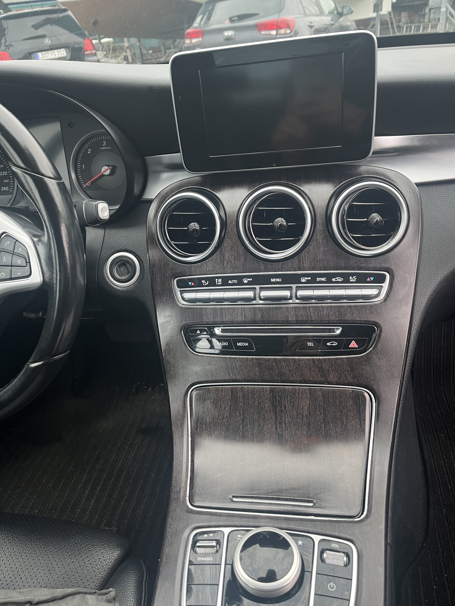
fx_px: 456
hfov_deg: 53.1
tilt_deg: -32.7
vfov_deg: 67.3
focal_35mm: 26
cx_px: 228
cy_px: 303
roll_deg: +7.1
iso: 125
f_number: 1.6
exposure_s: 1/80
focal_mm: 5.1
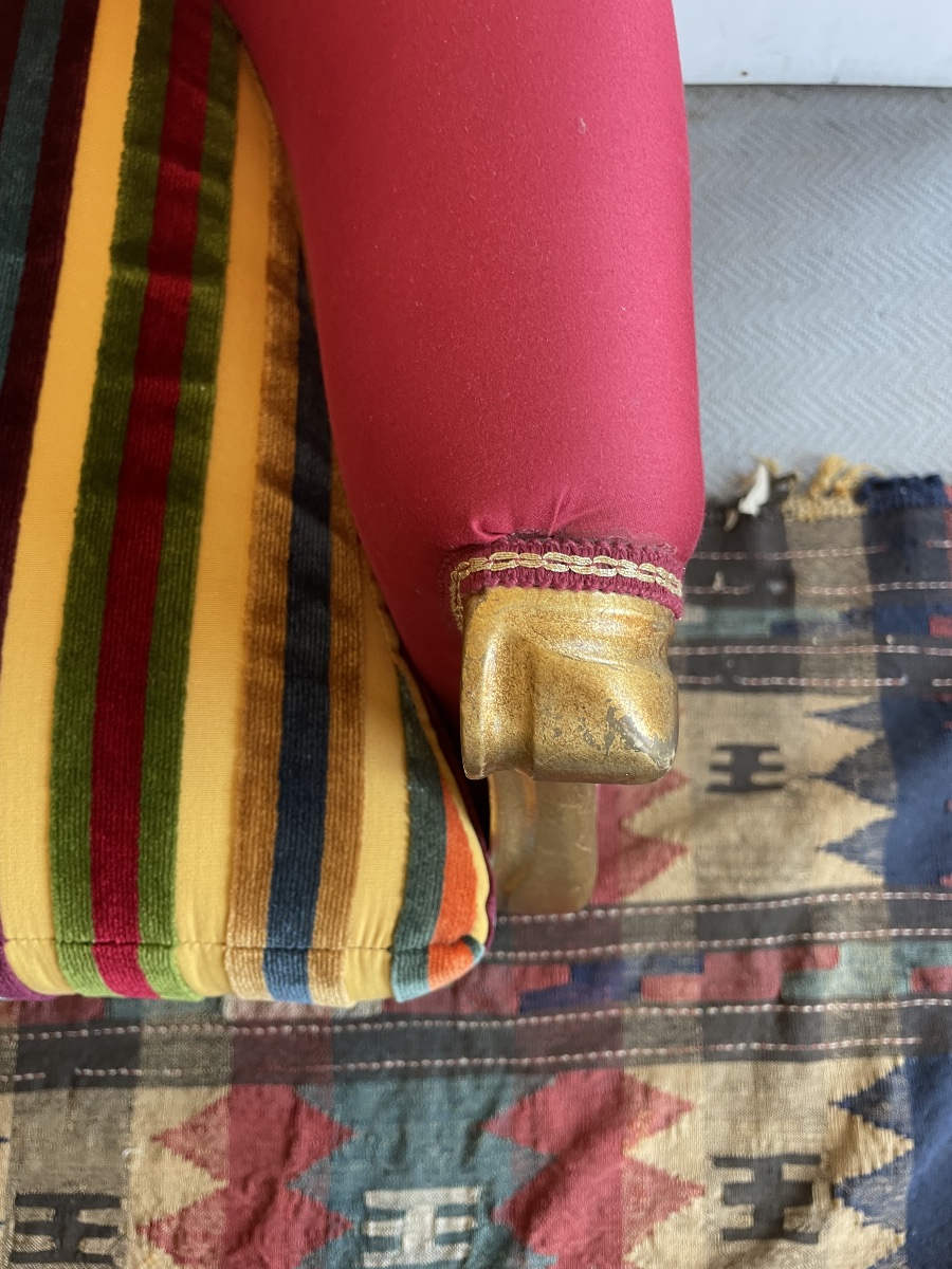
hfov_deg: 53.1
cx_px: 476
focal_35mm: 26
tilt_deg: -75.0
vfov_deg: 67.3
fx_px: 953
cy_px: 634
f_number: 1.6
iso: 125
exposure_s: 1/85
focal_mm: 4.2
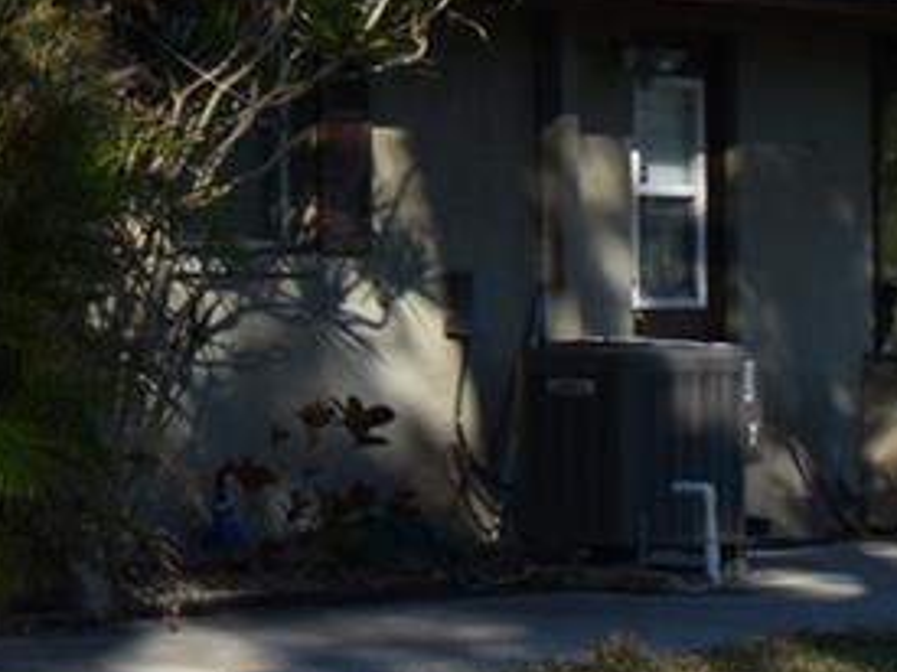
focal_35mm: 210
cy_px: 52
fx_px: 5434
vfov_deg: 7.1
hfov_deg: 8.8
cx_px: -962
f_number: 8
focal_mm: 25
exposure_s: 1/250
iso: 100
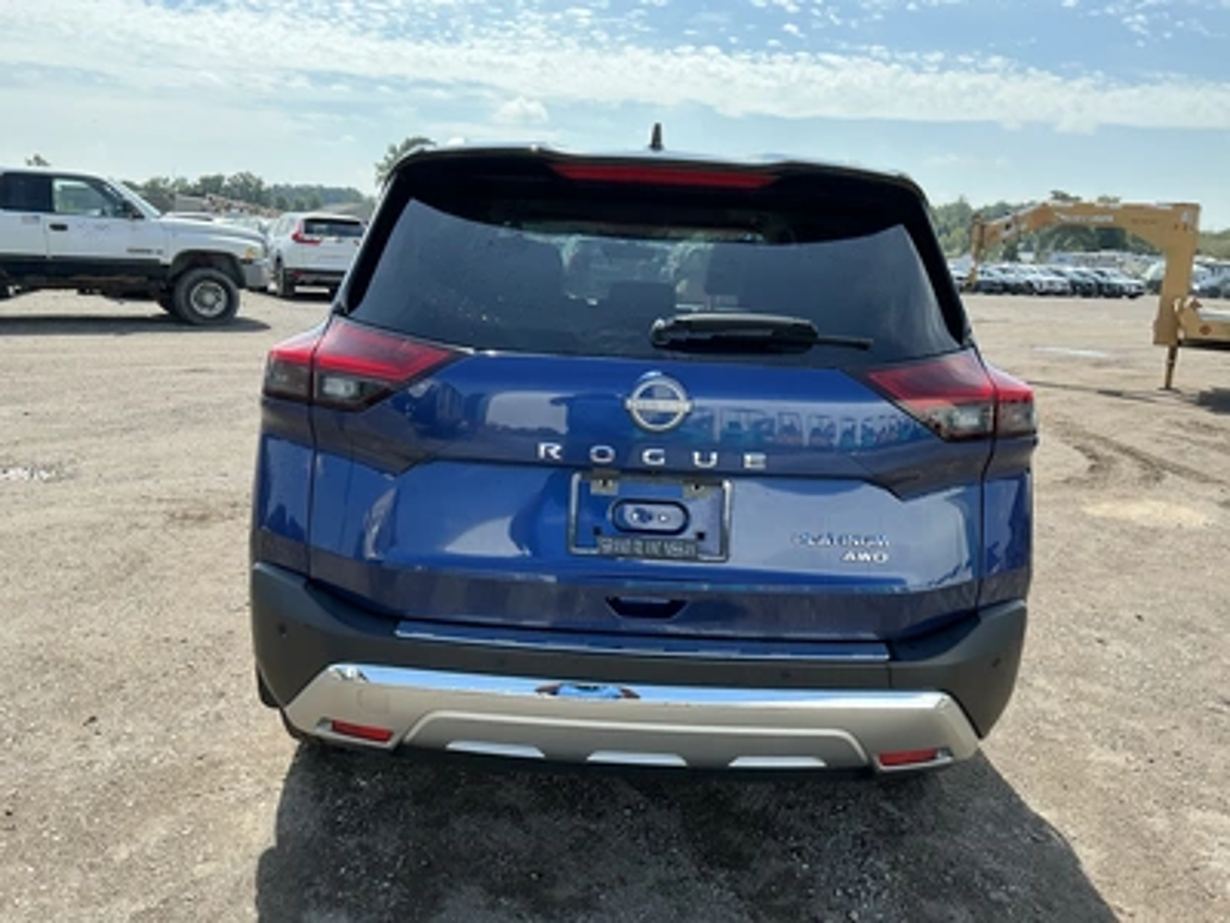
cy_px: 462
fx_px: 995
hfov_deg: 63.4
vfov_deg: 49.7
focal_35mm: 28
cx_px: 615
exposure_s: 1/816
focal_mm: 3
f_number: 1.8
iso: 25
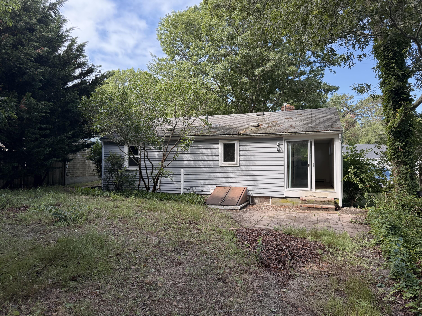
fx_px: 293
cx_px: 211
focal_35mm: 24
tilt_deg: -0.8
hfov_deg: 71.6
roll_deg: +1.3
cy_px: 158
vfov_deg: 56.8
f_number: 1.78
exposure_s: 1/750
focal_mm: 6.76
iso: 100
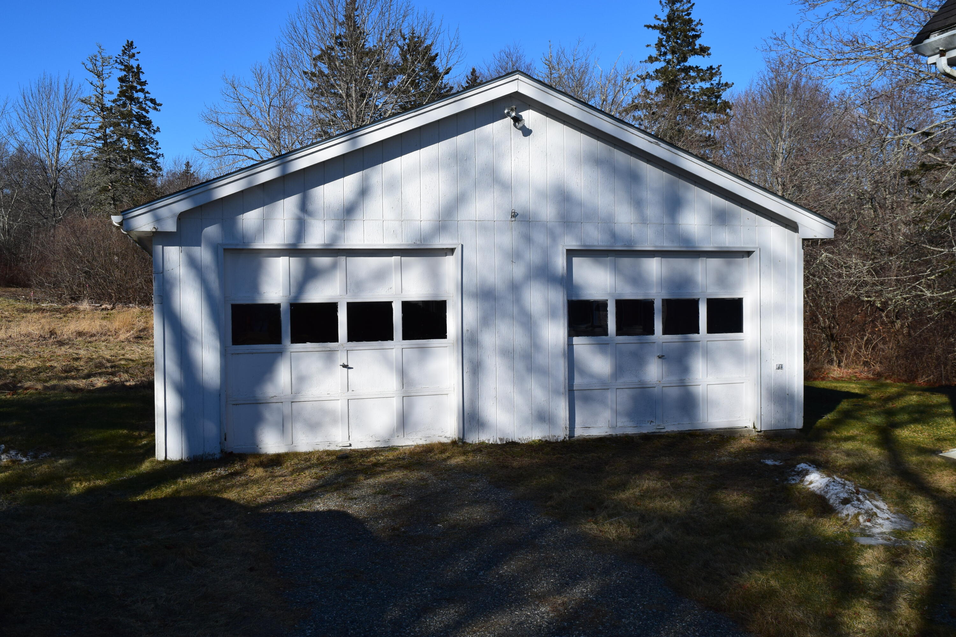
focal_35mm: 36
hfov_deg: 53.1
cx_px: 478
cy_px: 318
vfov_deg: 36.9
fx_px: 956
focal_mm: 24
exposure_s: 1/500
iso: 200
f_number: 11
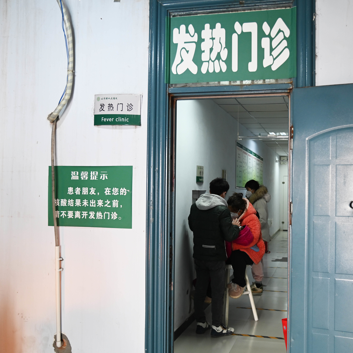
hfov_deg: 42.5
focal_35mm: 39
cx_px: 222
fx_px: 450
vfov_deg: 42.8
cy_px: 177
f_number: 4
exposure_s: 1/160
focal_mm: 30
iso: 800
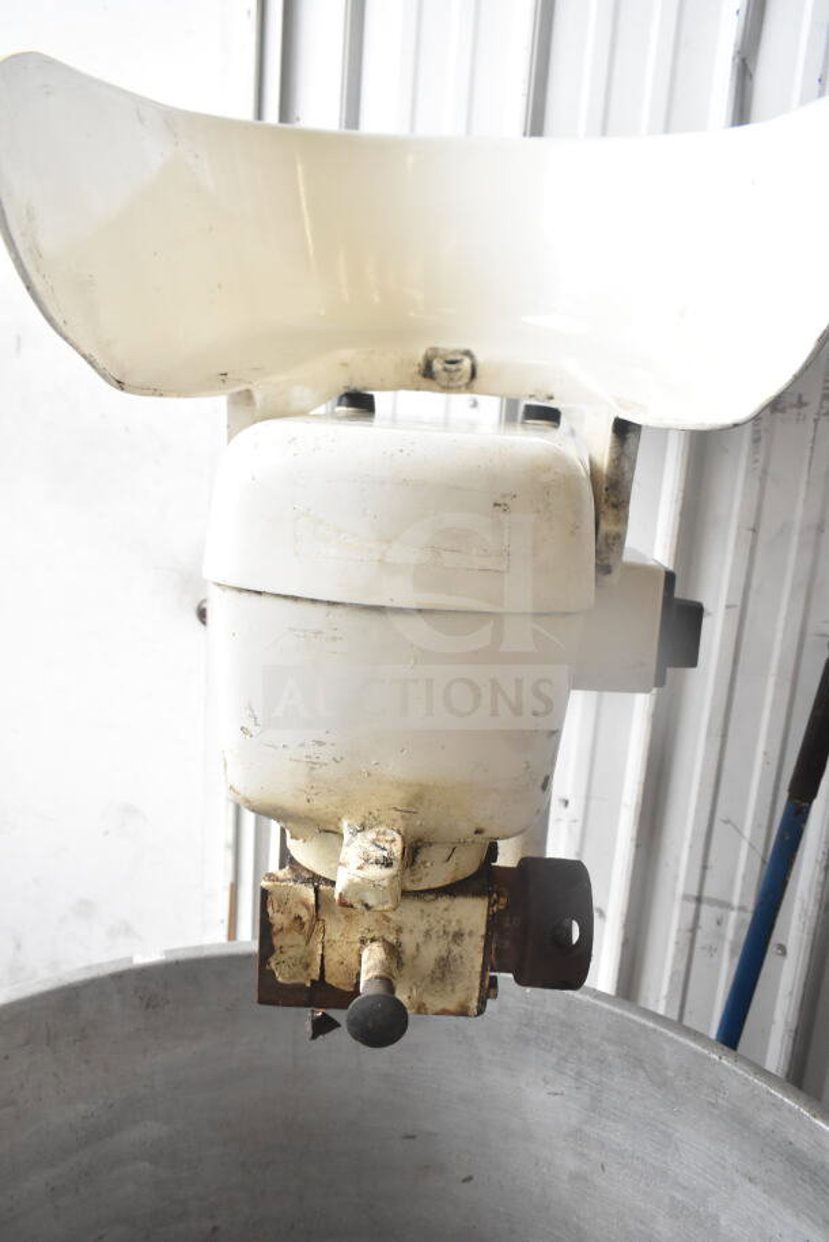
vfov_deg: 67.4
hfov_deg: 48.0
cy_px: 621
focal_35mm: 27
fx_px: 932
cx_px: 414
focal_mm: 18
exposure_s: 1/200
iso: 1600
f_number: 7.1
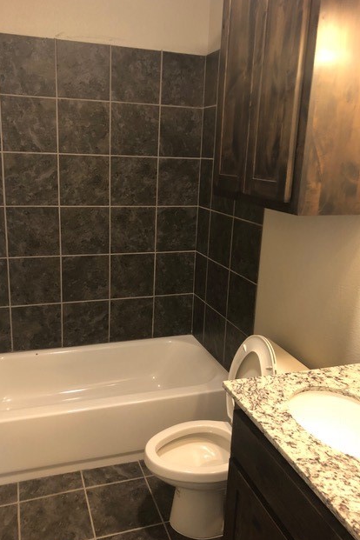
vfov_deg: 61.9
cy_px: 271
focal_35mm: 30
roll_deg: -2.2
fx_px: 450
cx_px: 165
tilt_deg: -11.6
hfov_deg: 43.6
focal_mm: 4
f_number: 1.8
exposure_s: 1/12
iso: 100
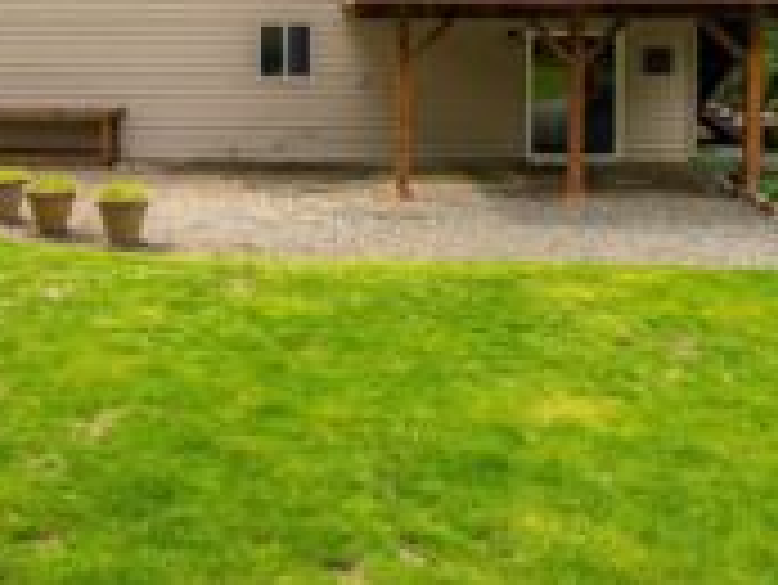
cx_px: 292
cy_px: 52
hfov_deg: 46.4
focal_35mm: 40
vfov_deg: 33.9
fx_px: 900
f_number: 7.1
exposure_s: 1/80
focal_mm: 18
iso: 80
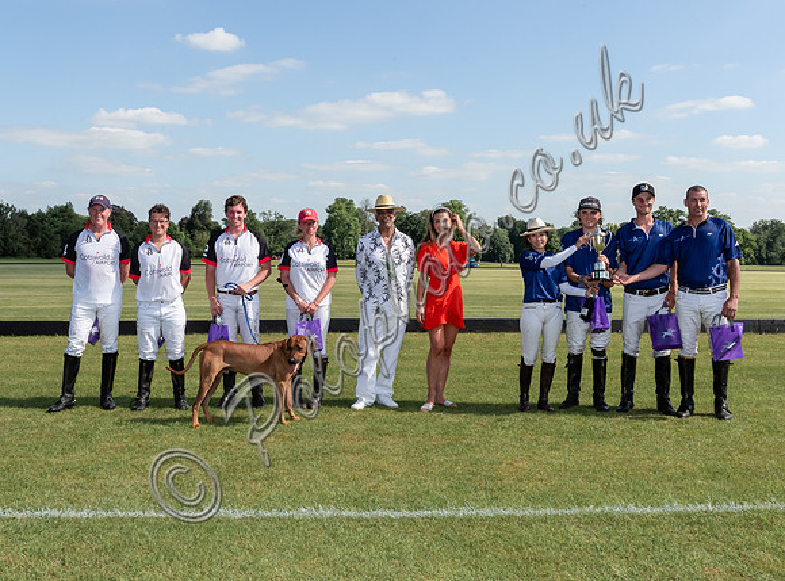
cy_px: 262
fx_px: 879
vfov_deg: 36.5
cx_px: 323
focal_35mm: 39
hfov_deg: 47.9
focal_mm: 32
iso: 640
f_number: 18
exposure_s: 1/250
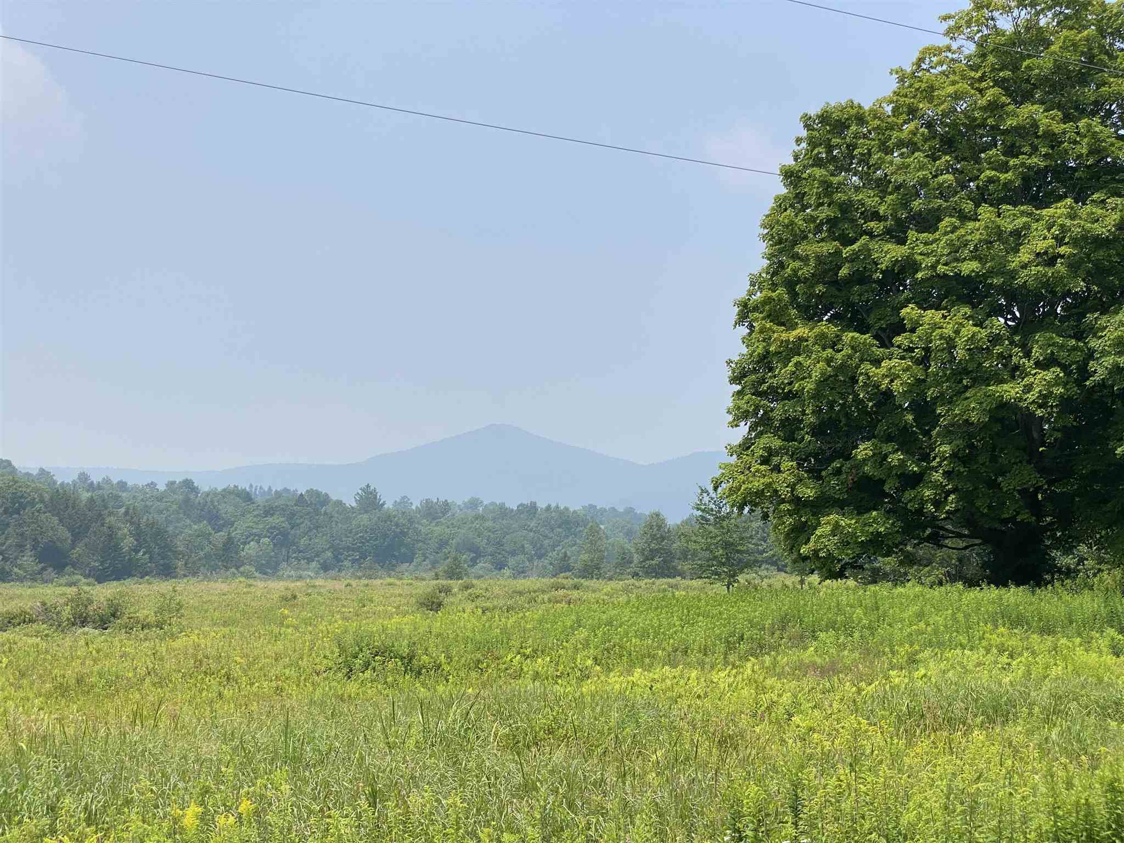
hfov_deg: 36.8
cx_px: 562
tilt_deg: +7.3
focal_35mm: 52
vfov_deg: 28.0
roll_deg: -0.7
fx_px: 1688
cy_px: 422
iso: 20
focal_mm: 6
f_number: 2
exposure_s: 1/1845
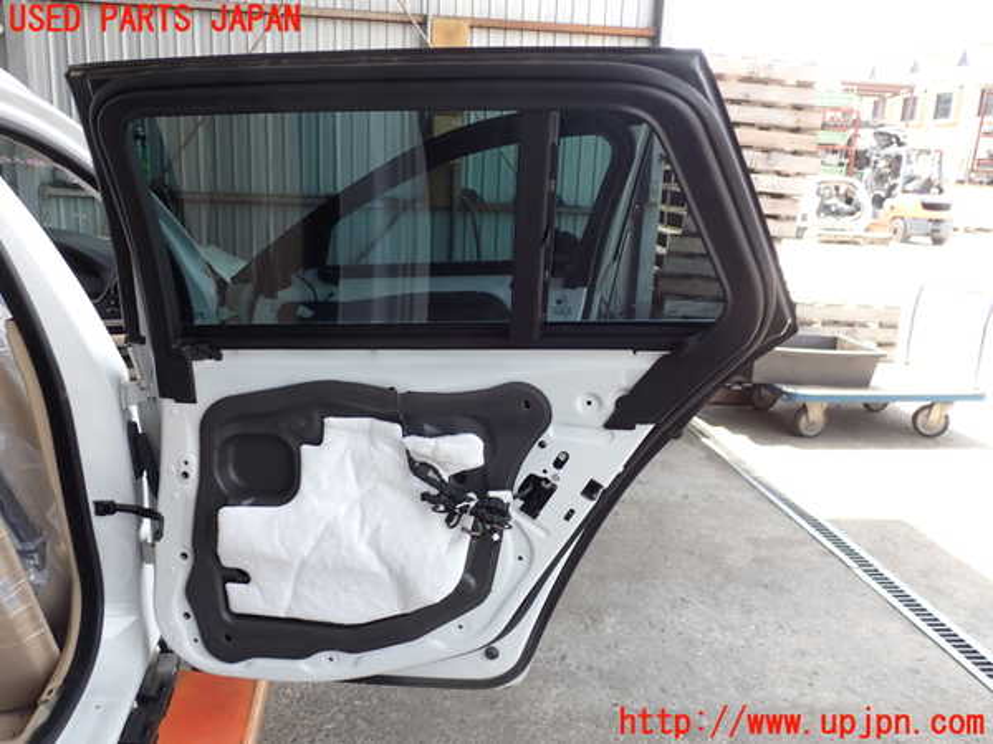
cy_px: 372
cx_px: 496
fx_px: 861
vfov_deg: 46.8
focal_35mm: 30
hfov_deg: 60.0
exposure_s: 1/100
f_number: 3.2
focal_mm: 5.4
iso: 100
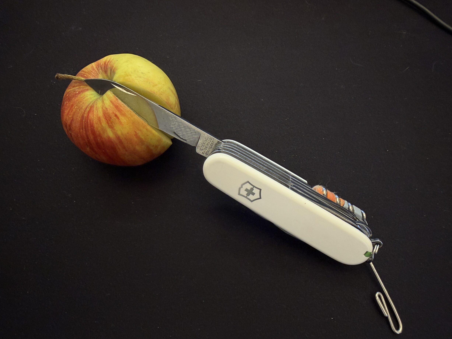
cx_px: 218
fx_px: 326
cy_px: 173
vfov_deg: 54.9
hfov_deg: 69.4
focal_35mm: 25
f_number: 2.2
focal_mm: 2.22
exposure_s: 1/50
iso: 200
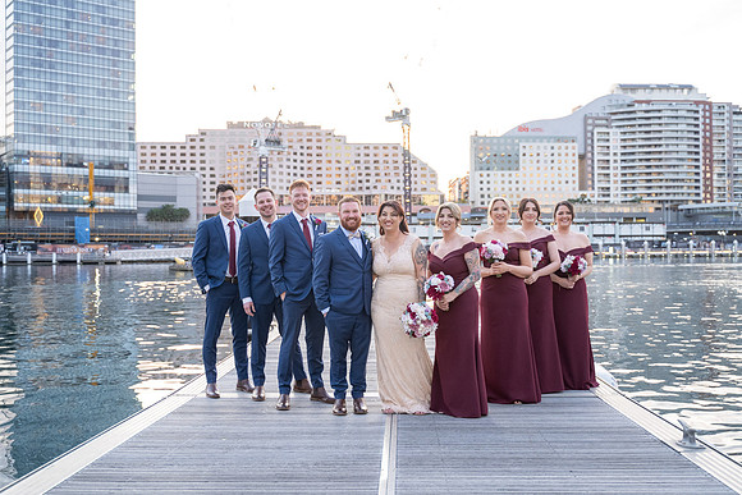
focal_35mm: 38
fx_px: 787
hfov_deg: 50.5
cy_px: 248
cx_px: 371
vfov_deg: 34.9
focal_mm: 38
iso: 800
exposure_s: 1/200
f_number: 2.8
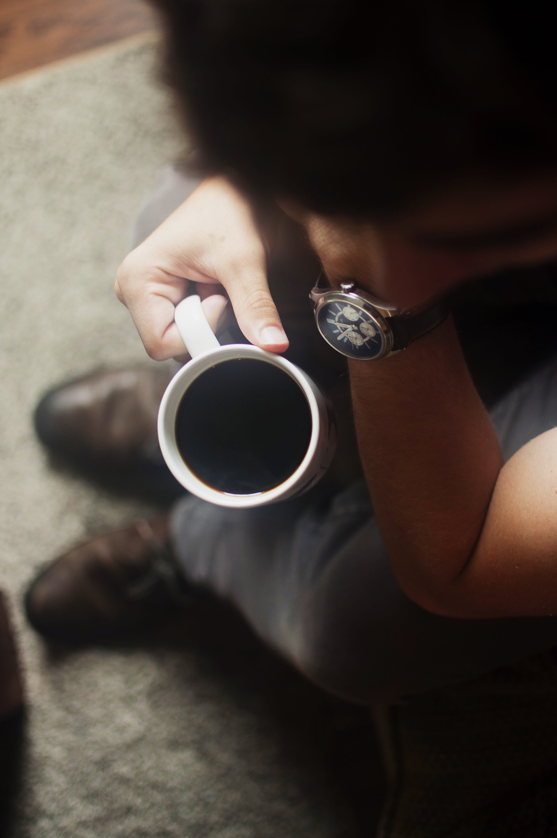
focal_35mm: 52
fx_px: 1222
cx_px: 278
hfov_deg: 25.7
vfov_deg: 37.9
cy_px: 419
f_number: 1.8
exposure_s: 1/80
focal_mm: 35
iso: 200
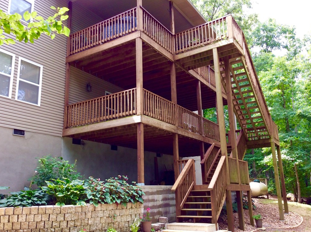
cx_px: 154
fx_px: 296
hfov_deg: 55.4
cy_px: 118
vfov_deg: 42.8
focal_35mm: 33
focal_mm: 3.3
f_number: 2.4
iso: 32
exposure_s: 1/120
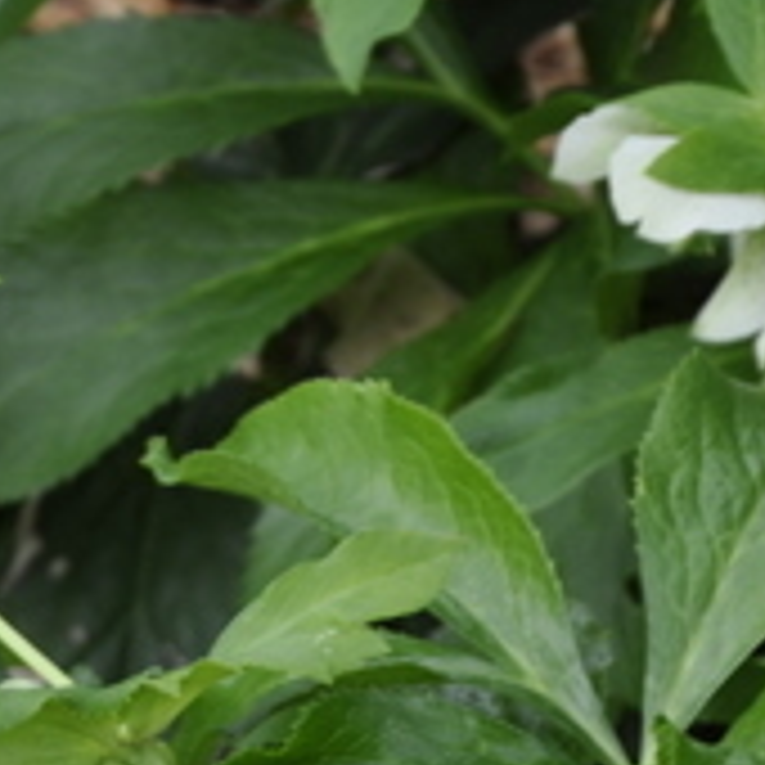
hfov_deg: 2.8
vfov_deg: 2.8
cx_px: 333
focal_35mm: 630
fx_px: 15752
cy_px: 1080
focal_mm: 105
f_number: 5.6
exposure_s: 1/125
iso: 200
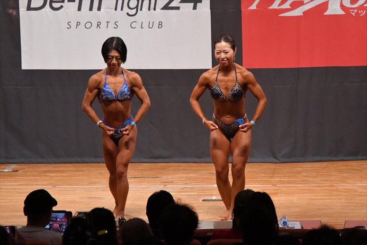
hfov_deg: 8.1
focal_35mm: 255
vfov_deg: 5.4
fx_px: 2598
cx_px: 184
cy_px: 122
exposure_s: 1/400
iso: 8000
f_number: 5.6
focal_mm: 170
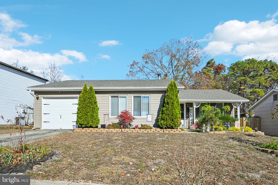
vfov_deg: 57.2
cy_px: 92
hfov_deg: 78.6
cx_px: 139
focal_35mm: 22
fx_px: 170
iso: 400
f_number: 8
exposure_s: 1/1000
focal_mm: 22
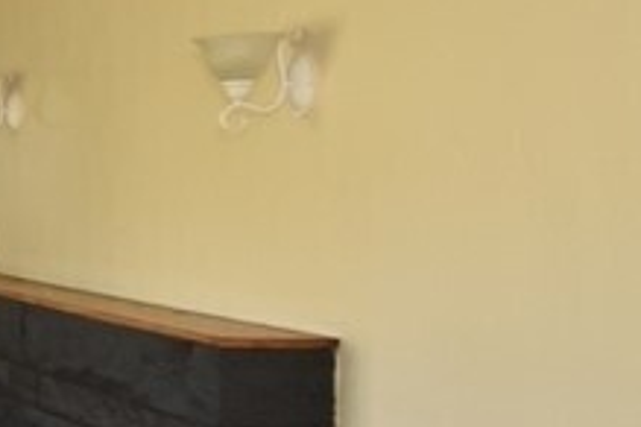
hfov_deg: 19.2
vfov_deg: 19.4
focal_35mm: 70
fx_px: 1246
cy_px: 168
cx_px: -600
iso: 800
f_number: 4.5
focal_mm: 10
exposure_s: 1/160
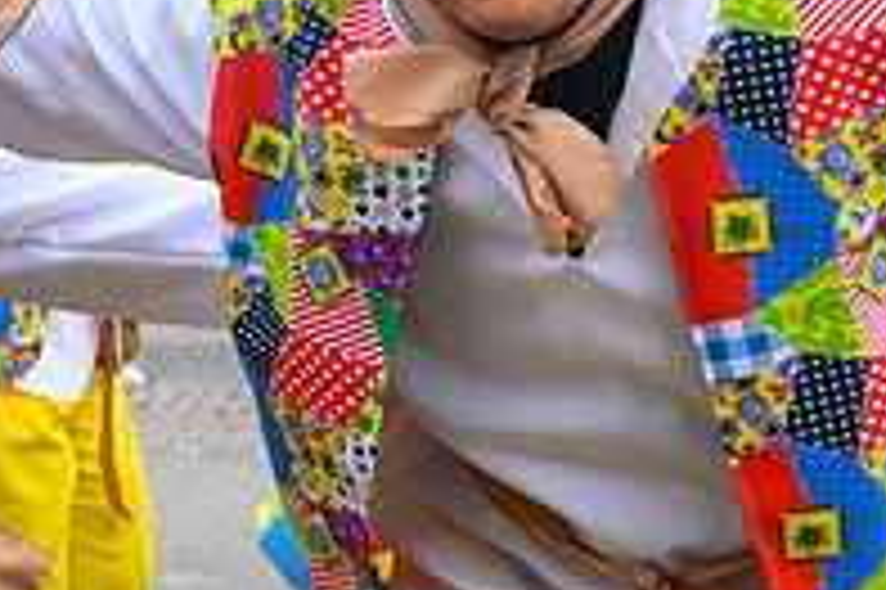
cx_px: 391
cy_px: 7
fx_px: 2828
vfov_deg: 11.8
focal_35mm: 115
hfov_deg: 17.8
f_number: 5
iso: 400
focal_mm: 26
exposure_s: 1/160
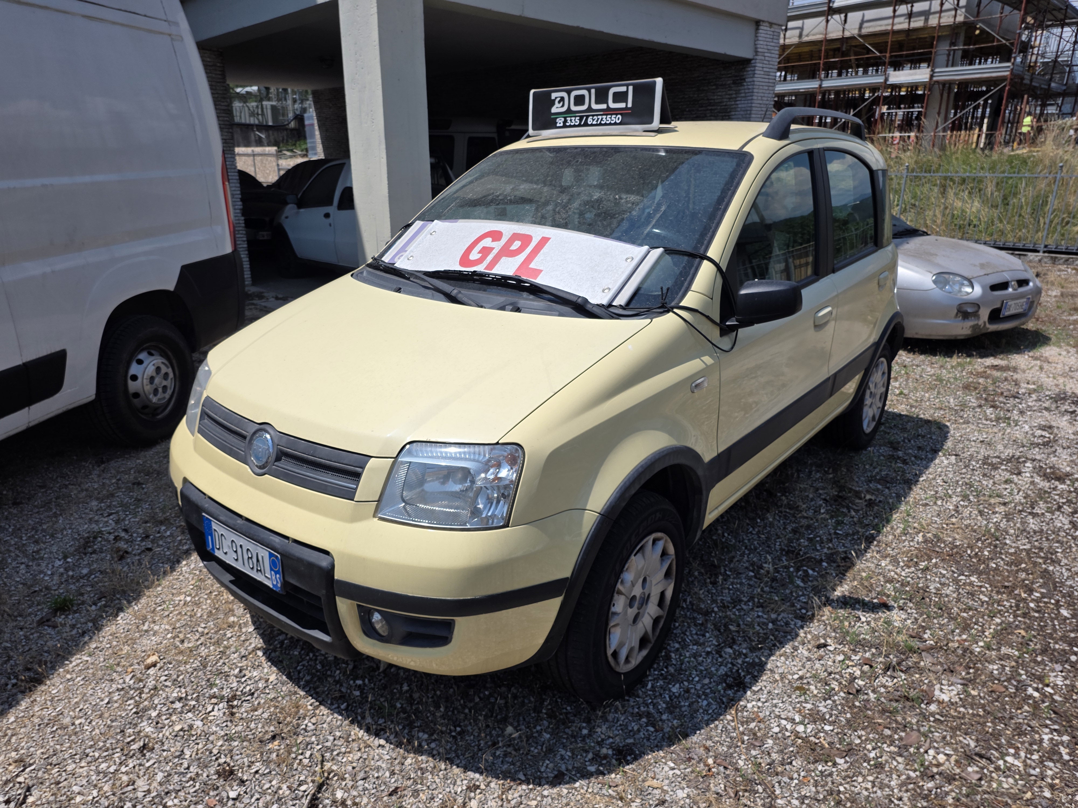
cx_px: 539
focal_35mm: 23
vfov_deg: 58.9
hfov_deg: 73.9
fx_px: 716
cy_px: 404
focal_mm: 6.25
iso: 80
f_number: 1.7
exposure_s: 1/7944
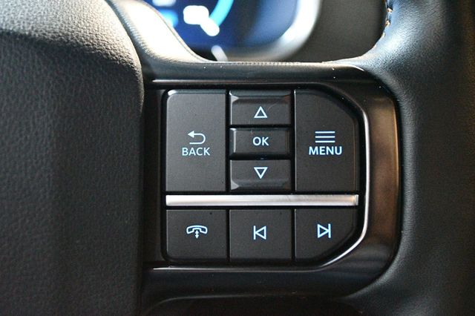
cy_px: 158
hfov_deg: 38.2
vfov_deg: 26.0
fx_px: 686
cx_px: 238
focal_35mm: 52
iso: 12800
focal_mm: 35
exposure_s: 1/25
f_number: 5
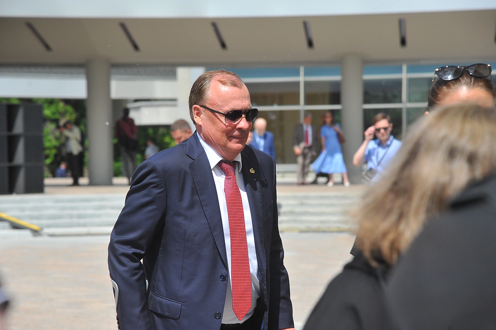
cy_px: 165
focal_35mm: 120
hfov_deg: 17.1
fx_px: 1653
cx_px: 248
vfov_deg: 11.4
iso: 1600
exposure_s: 1/4000
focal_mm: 120
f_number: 8
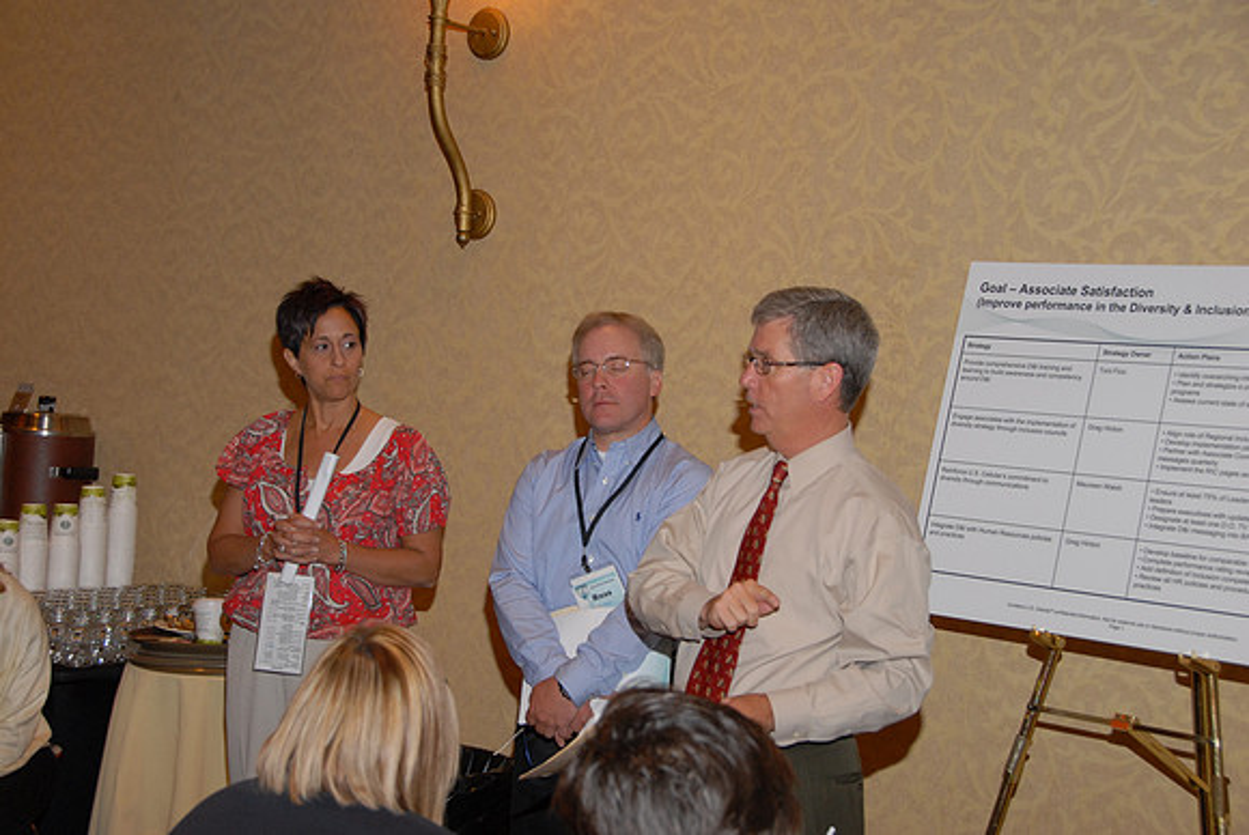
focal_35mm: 63
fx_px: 2188
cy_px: 418
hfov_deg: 31.9
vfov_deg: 21.6
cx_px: 624
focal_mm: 42
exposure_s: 1/30
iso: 400
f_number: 5.6
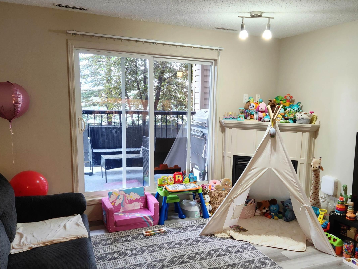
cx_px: 215
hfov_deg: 54.9
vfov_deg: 42.9
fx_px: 341
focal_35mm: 33
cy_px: 148
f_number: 1.8
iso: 250
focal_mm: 5.4
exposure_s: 1/60
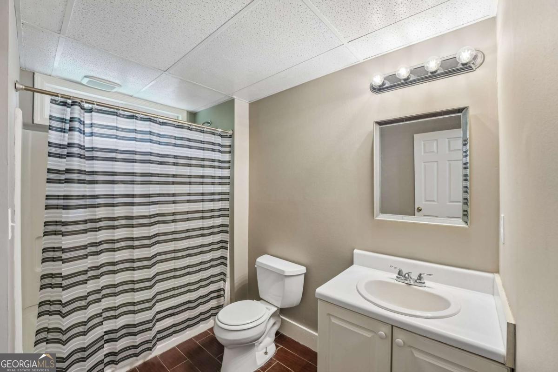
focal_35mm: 15
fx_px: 226
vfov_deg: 78.8
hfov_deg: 101.9
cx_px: 279
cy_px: 186
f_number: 8
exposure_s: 1/6
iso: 320
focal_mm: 14.6
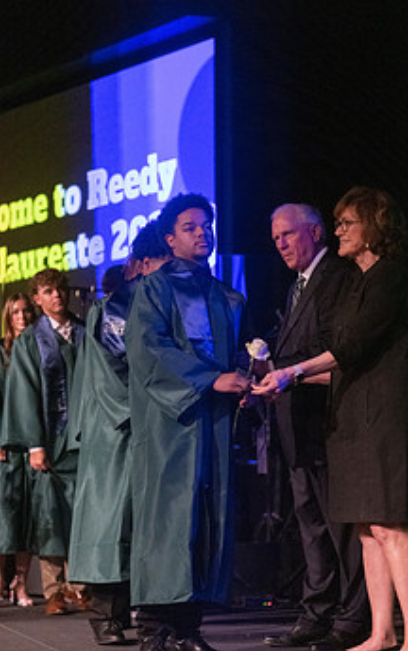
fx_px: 1652
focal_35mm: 93
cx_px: 187
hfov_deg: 14.1
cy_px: 364
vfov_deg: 22.3
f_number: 2.8
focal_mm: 70
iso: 16000
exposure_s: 1/1000
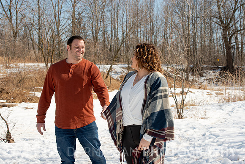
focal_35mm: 70
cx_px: 122
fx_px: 476
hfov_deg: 28.8
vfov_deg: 19.5
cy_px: 82
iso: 100
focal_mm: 70
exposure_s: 1/250
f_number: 11
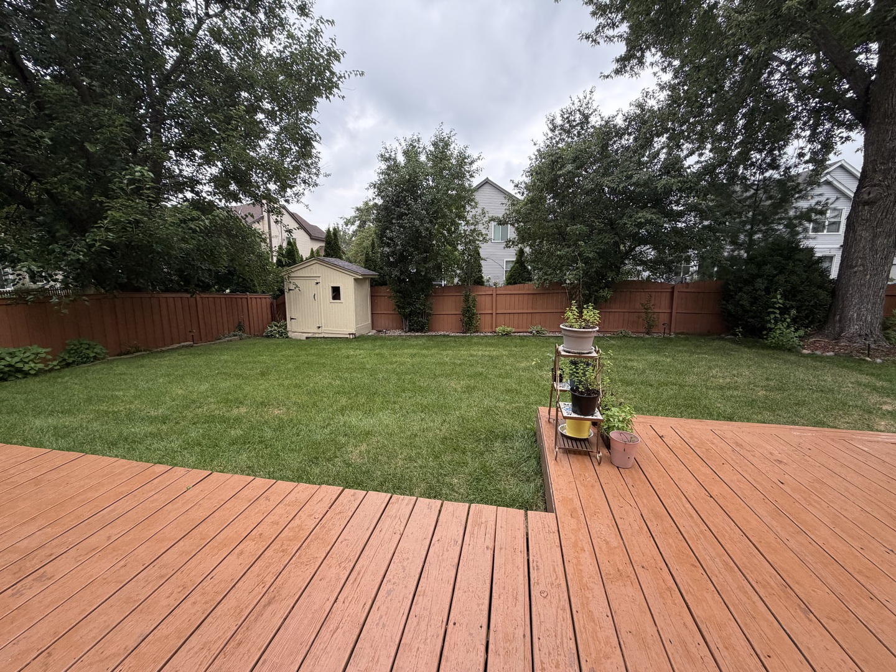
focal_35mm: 14
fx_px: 362
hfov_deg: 102.1
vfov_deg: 85.7
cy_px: 336
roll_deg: +0.4
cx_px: 448
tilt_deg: -10.1
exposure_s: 1/121
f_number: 2.2
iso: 200
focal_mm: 2.22
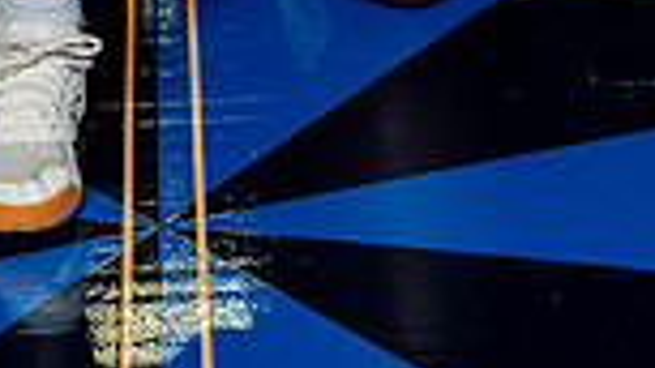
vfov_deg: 6.8
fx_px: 2935
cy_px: -535
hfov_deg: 12.7
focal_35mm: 169
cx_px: 385
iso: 800
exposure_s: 1/200
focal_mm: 55
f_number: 7.1
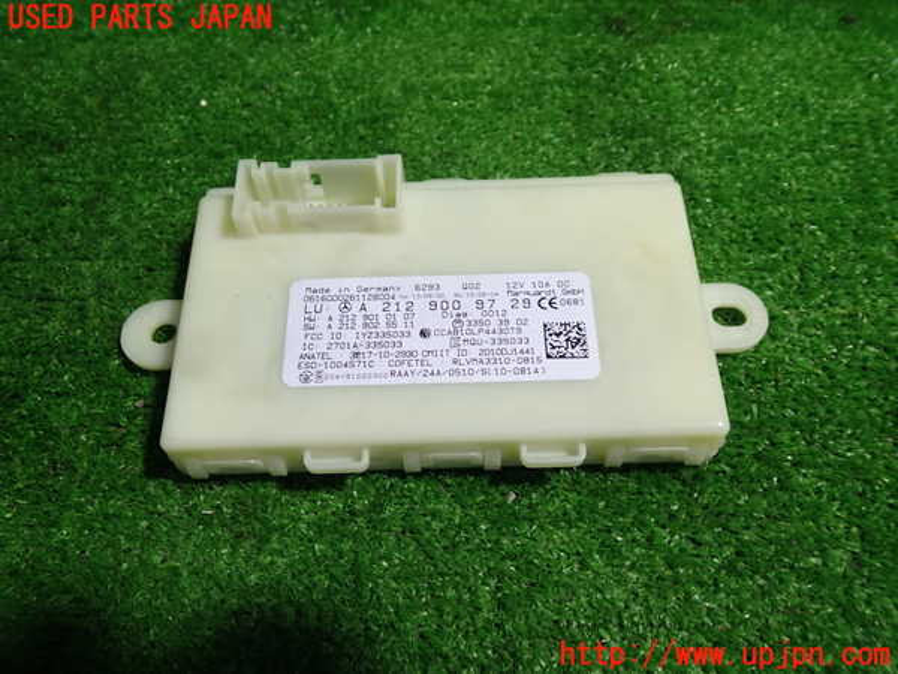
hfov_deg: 60.0
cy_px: 337
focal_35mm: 30
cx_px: 449
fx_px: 778
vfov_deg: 46.8
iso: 200
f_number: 2.3
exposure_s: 1/60
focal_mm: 5.4
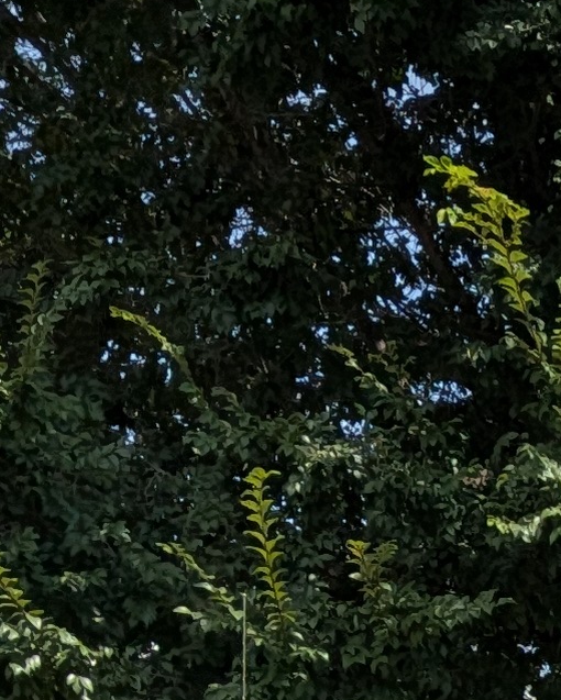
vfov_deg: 11.6
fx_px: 3049
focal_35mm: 147
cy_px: 1457
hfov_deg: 9.6
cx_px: 1250
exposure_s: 1/17544
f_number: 1.7
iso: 27
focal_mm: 4.53
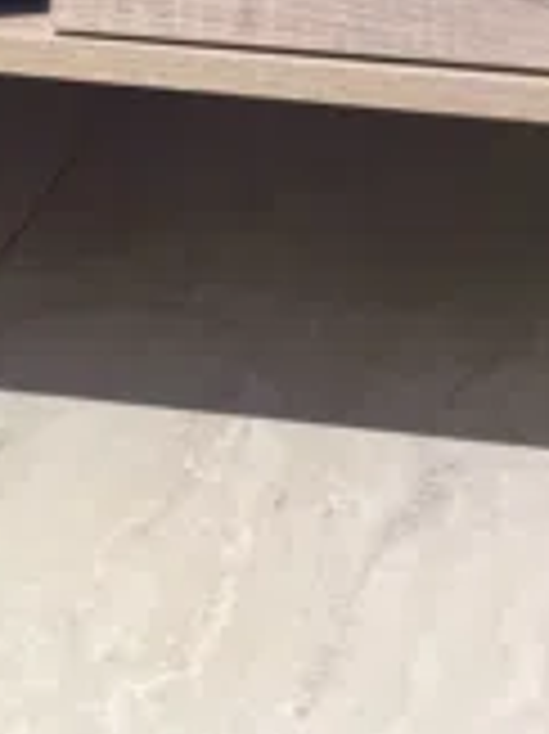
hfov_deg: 6.0
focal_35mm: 245
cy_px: -95
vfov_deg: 8.0
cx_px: -94
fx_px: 5188
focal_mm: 16.89
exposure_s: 1/33
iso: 800
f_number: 2.8
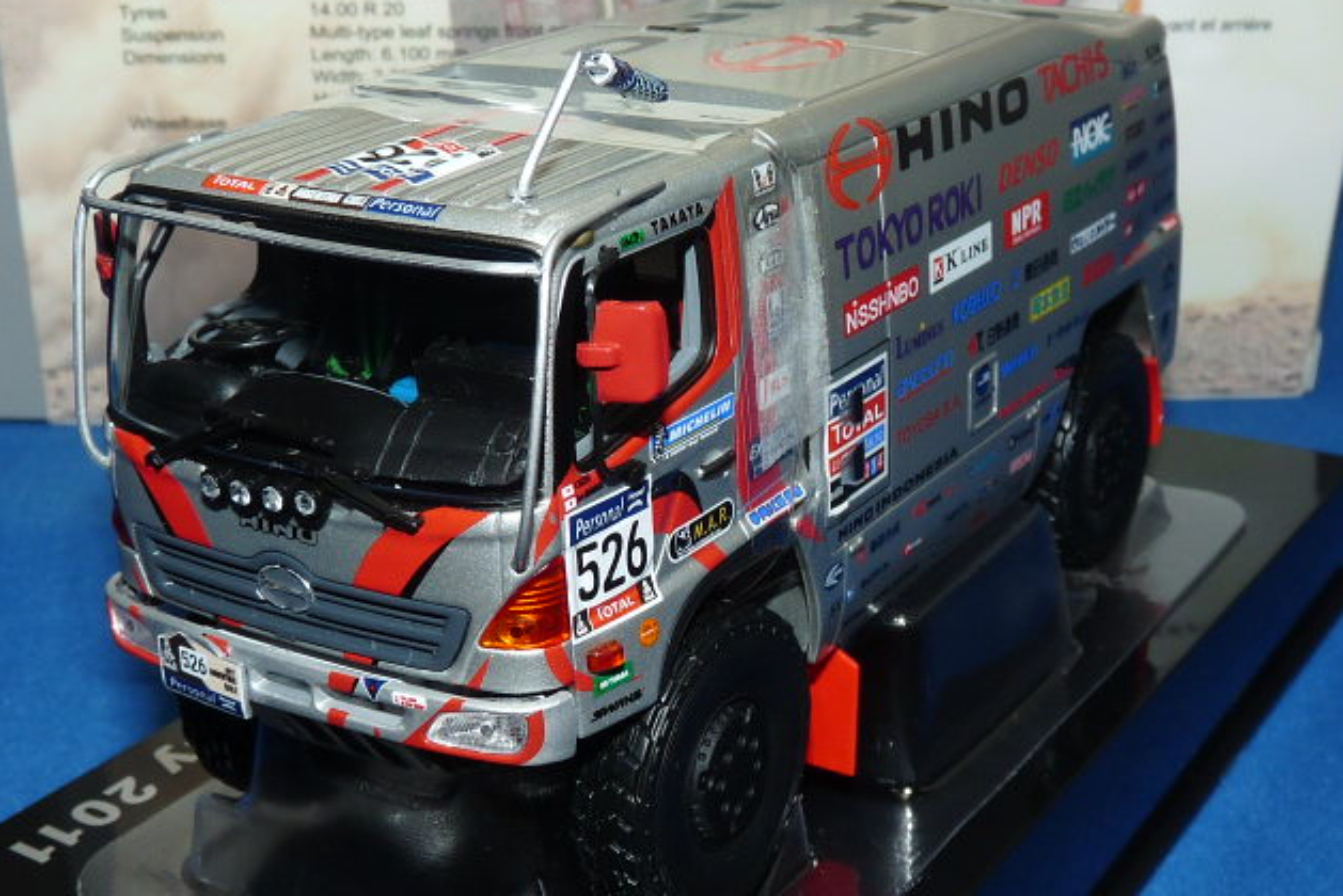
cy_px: 418
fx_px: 2053
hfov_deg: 36.2
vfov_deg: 24.6
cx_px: 679
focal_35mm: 55
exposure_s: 1/60
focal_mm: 5.2
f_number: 4
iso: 100
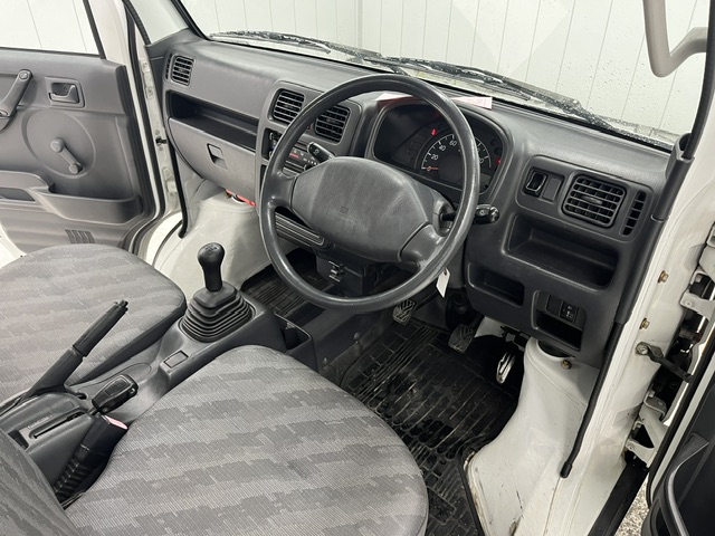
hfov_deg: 67.3
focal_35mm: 26
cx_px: 358
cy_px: 268
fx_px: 537
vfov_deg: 53.1
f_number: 1.6
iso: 160
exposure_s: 1/50
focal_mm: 5.1
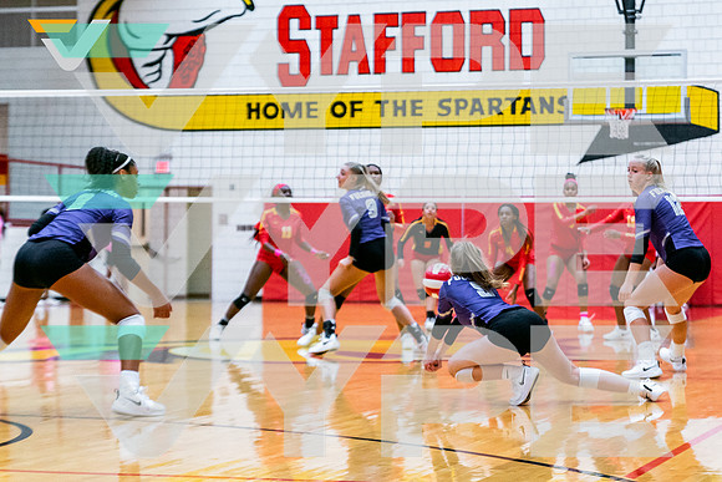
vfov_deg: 14.5
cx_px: 468
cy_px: 200
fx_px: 1893
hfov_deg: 21.5
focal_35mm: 94
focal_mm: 70
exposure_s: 1/1000
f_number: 2.8
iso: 2000
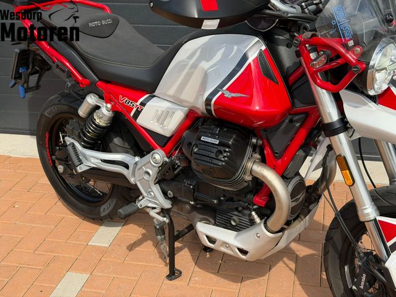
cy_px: 148
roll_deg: +1.3
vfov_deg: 30.3
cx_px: 198
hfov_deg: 39.7
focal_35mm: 48
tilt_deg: -21.9
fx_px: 549
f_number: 1.78
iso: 64
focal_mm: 6.76
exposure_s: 1/2146
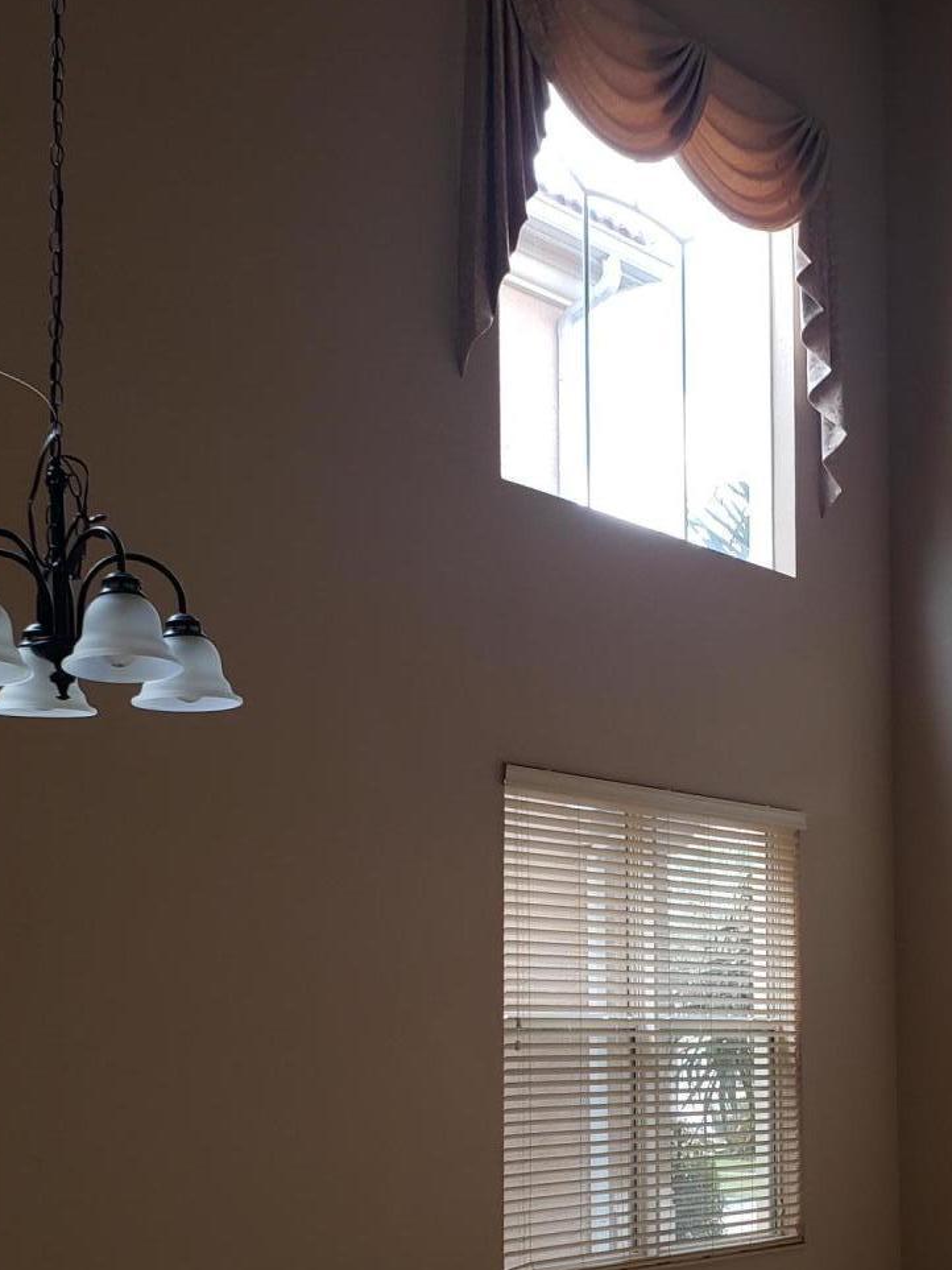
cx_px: 720
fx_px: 1981
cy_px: 972
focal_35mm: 54
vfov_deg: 34.7
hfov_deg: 26.7
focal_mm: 4.3
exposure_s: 1/60
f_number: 2.4
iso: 64
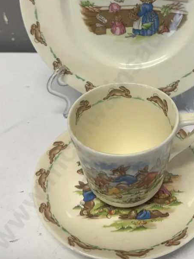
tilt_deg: -32.3
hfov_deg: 34.8
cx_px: 130
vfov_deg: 44.5
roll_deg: +0.4
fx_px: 306
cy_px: 70
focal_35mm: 41
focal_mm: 6.86
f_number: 1.78
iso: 64
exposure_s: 1/100
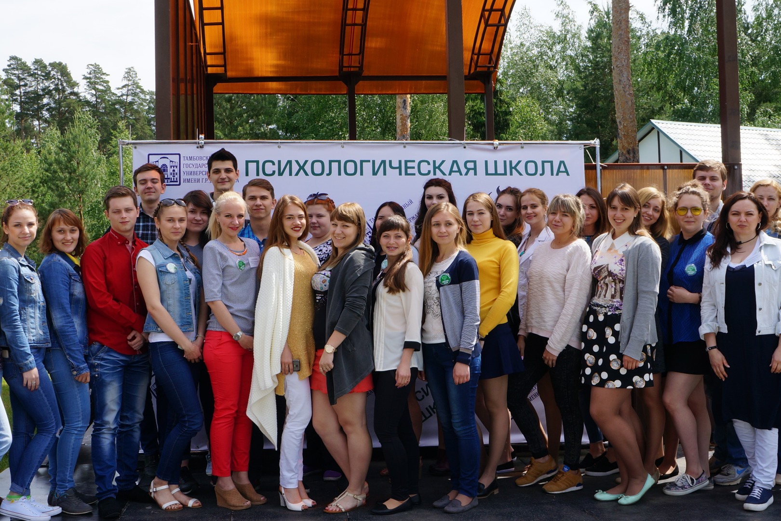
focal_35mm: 32
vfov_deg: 41.7
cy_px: 260
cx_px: 390
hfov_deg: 59.5
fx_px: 683
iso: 100
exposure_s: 1/80
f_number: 11
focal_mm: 21
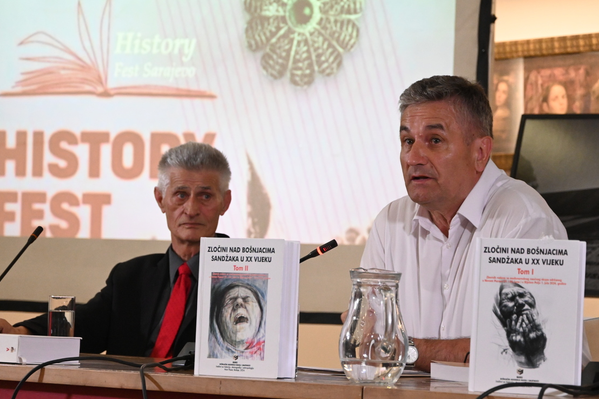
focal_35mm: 132
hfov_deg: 15.5
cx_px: 306
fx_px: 2196
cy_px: 245
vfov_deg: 10.4
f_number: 5.3
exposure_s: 1/100
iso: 3200
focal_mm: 70
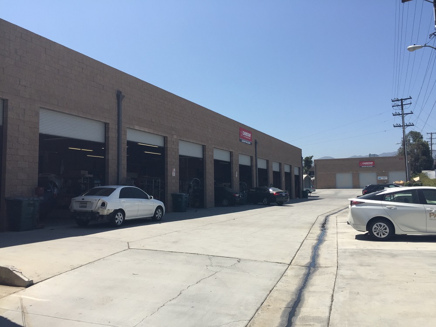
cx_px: 218
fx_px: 365
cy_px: 164
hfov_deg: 61.7
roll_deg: -0.8
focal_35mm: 29
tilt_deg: +5.4
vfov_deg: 48.2
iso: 32
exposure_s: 1/2198
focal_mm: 4.15
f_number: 2.2
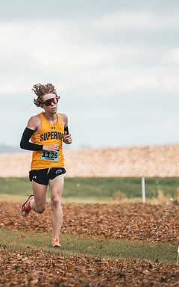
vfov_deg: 3.4
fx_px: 4863
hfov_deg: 2.1
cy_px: 143
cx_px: 32
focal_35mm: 623
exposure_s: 1/1000
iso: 400
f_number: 6.3
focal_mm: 400
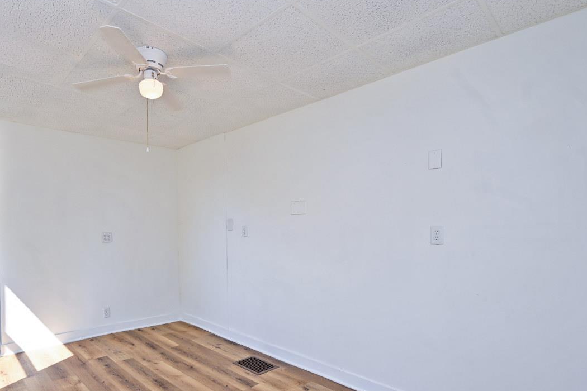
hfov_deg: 82.8
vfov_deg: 61.4
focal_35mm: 20
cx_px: 231
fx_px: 326
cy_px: 236
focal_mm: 14
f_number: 5.6
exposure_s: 1/125
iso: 100
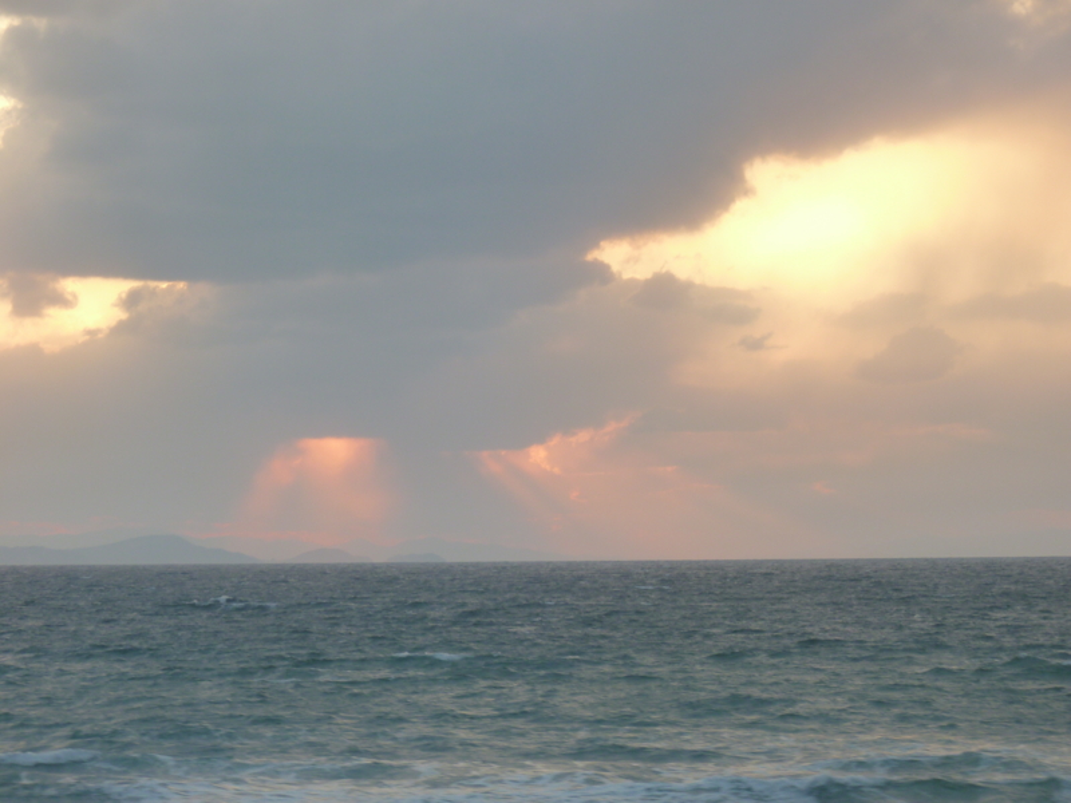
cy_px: 402
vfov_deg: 9.6
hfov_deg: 12.7
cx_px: 536
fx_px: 4796
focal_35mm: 155
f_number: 3.7
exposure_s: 1/125
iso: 125
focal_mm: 27.5
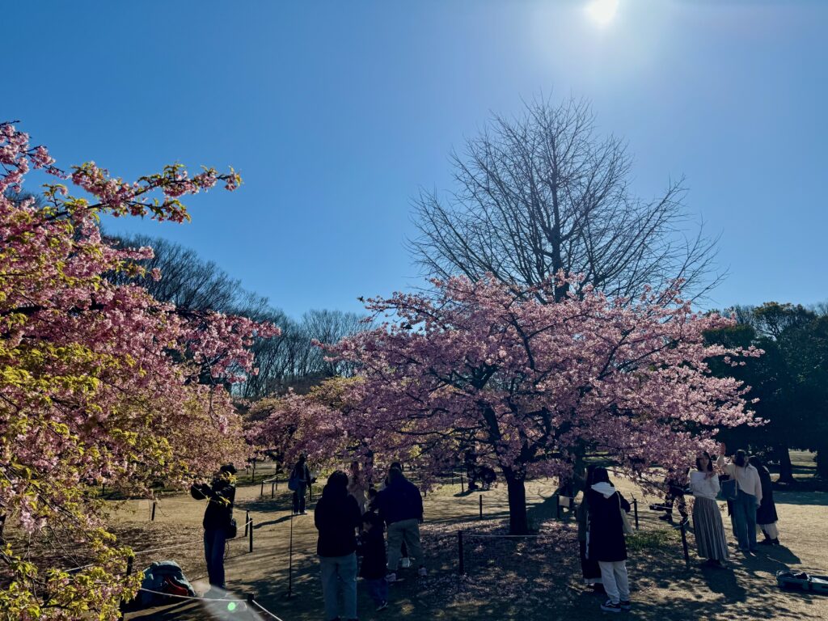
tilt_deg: +13.7
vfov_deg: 56.8
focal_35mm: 24
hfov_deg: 71.6
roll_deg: -1.6
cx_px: 414
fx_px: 574
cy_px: 310
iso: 100
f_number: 1.78
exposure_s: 1/15152
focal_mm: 6.86
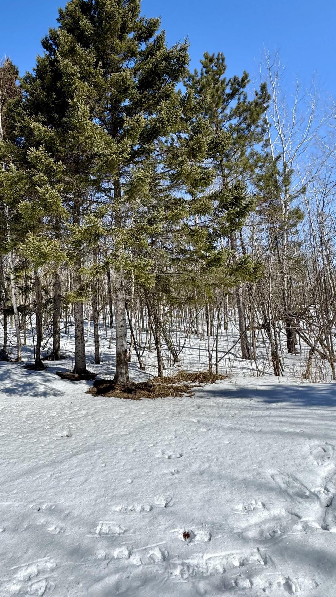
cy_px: 222
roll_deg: +4.4
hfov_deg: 55.0
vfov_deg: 84.9
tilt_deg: +17.2
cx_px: 119
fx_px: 317
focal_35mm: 20
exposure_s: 1/1600
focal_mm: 2.22
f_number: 2.2
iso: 50
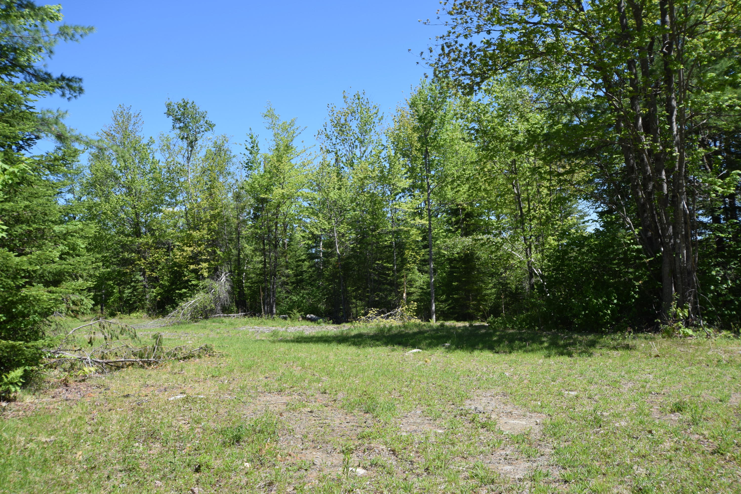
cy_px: 247
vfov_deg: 36.9
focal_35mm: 36
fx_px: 741
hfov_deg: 53.1
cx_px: 370
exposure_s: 1/250
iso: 220
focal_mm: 24
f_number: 8
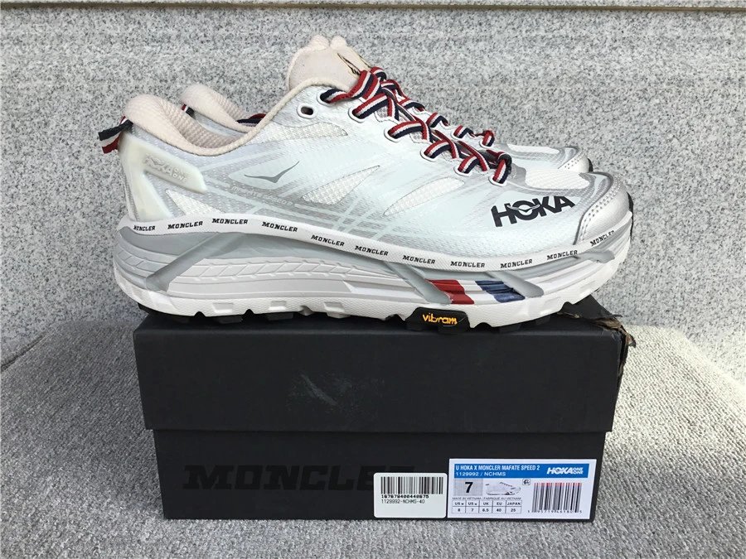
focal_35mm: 31
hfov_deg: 58.4
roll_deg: +0.3
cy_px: 280
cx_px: 373
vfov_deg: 45.4
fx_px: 668
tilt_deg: -16.4
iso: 25
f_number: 2.4
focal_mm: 3.3
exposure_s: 1/525
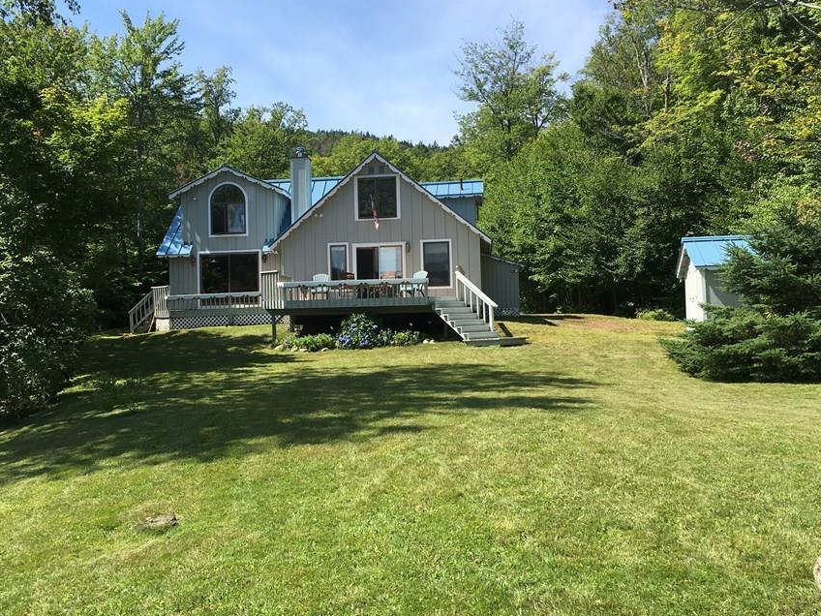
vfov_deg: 40.7
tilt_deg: +1.6
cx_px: 355
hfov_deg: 52.5
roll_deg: +1.0
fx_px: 830
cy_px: 318
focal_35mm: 35
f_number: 2.2
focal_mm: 4.15
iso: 25
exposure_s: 1/1221
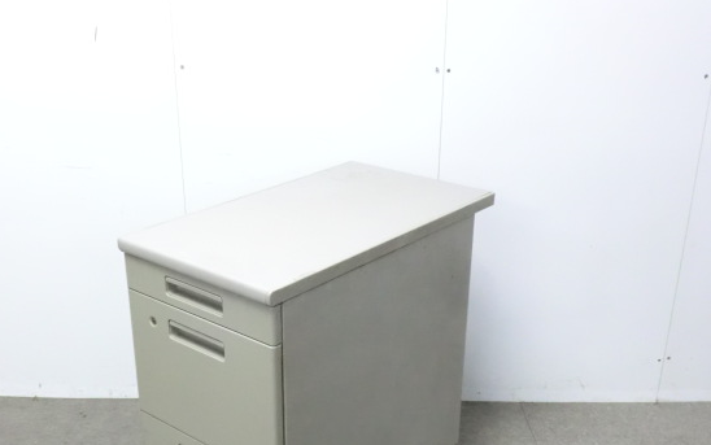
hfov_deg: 42.6
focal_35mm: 47
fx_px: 911
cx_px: 317
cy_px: 304
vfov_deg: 27.3
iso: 800
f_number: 3.9
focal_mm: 6.9
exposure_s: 1/30
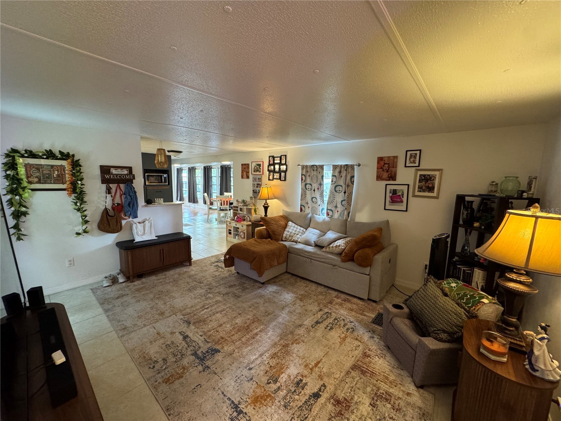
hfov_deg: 102.1
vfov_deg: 85.7
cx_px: 280
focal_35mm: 14
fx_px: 227
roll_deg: -1.8
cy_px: 210
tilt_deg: -7.7
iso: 400
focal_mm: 2.22
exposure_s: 1/60
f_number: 2.2
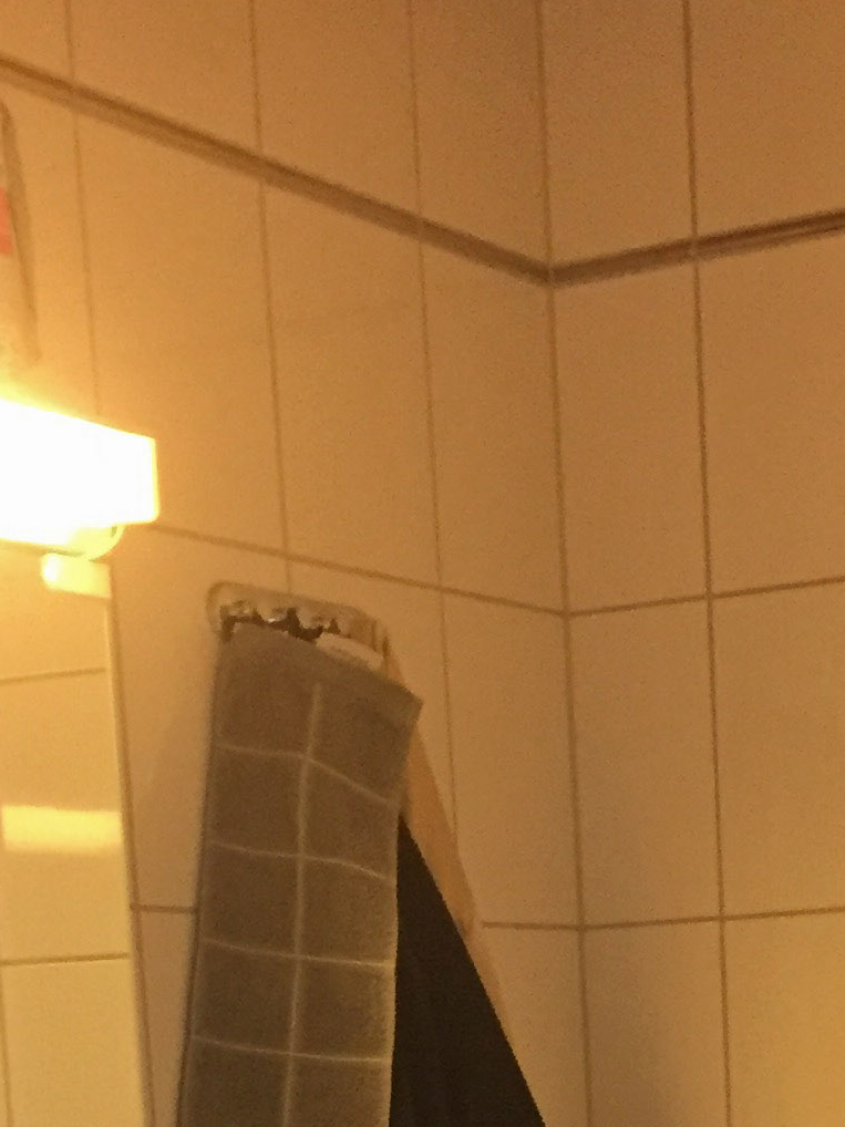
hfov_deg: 15.8
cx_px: 674
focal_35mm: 93
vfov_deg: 18.6
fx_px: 3028
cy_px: 1696
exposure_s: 1/33
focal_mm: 4.15
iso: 250
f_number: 2.2
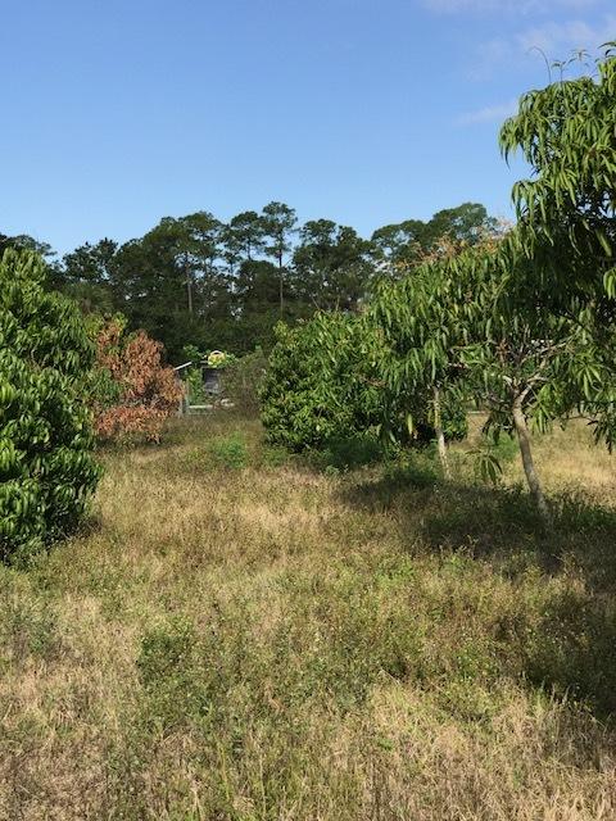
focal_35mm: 57
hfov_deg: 25.7
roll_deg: +0.4
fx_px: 1352
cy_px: 410
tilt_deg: -0.1
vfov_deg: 33.8
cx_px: 308
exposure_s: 1/736
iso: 20
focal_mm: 6.6
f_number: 2.8
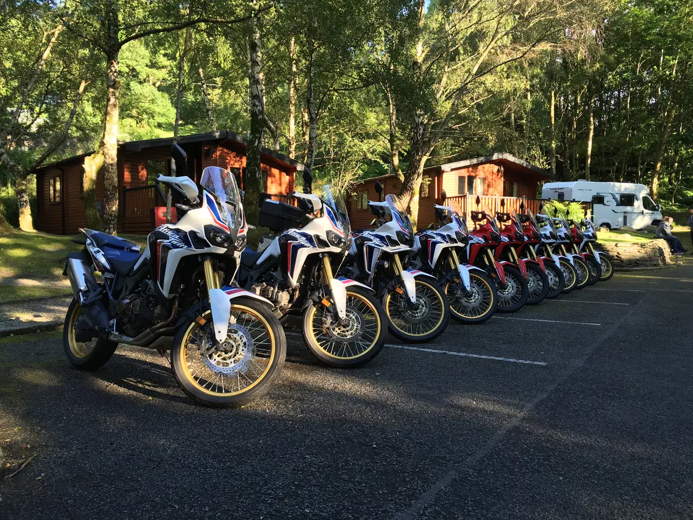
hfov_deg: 61.7
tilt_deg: -2.1
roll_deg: -0.3
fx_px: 581
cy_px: 260
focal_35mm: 29
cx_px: 346
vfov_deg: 48.2
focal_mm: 4.15
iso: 32
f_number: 2.2
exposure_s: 1/100
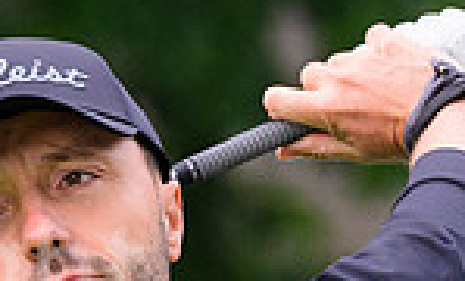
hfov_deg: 1.7
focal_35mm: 1280
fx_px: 16070
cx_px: 37
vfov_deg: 1.0
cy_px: 111
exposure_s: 1/2000
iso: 1000
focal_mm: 200
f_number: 4
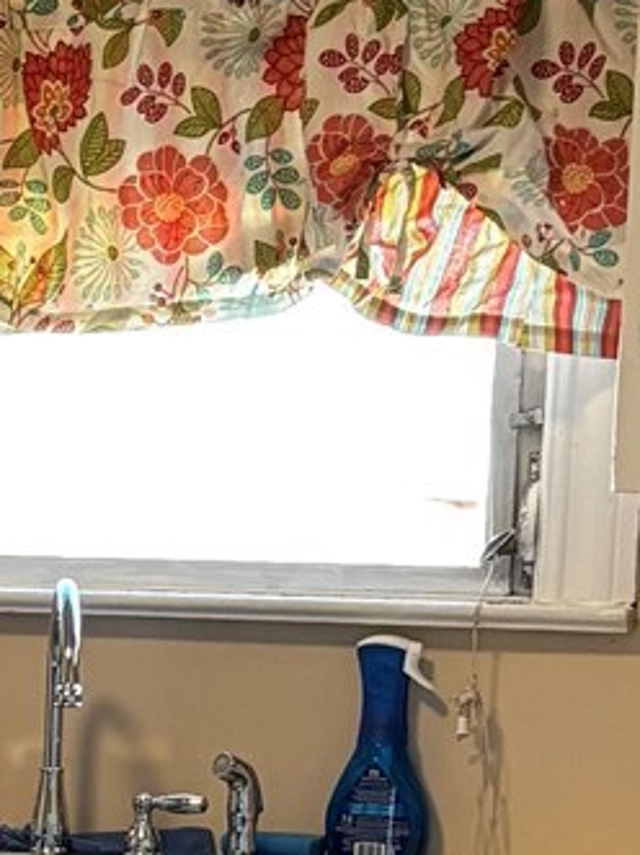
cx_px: -320
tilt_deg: -9.0
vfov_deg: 12.0
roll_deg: -1.1
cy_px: 1038
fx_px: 3971
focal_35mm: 161
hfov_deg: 9.0
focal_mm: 5.96
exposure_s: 1/60
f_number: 1.6
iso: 160
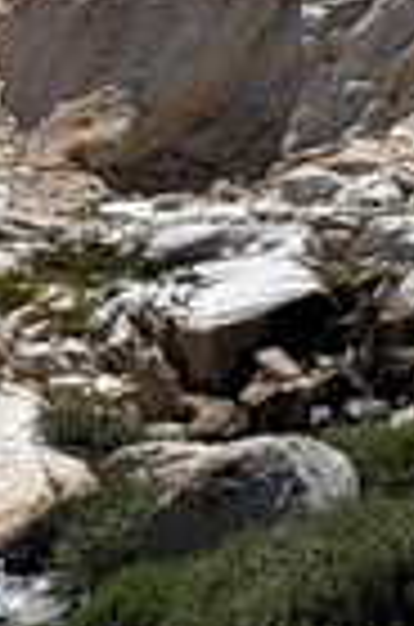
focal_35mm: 369
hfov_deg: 3.6
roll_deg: -1.0
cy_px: 153
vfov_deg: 5.6
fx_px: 6397
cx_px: 1130
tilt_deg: +8.1
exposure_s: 1/6536
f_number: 1.78
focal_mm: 6.76
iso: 64
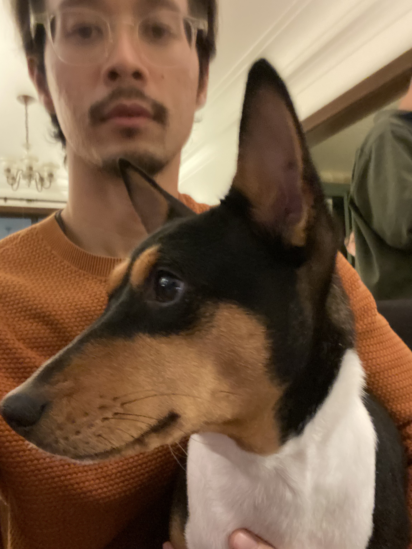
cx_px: 206
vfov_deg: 60.0
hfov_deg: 46.8
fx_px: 476
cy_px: 274
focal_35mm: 30
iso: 1000
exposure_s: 1/17
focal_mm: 2.71
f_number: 2.2
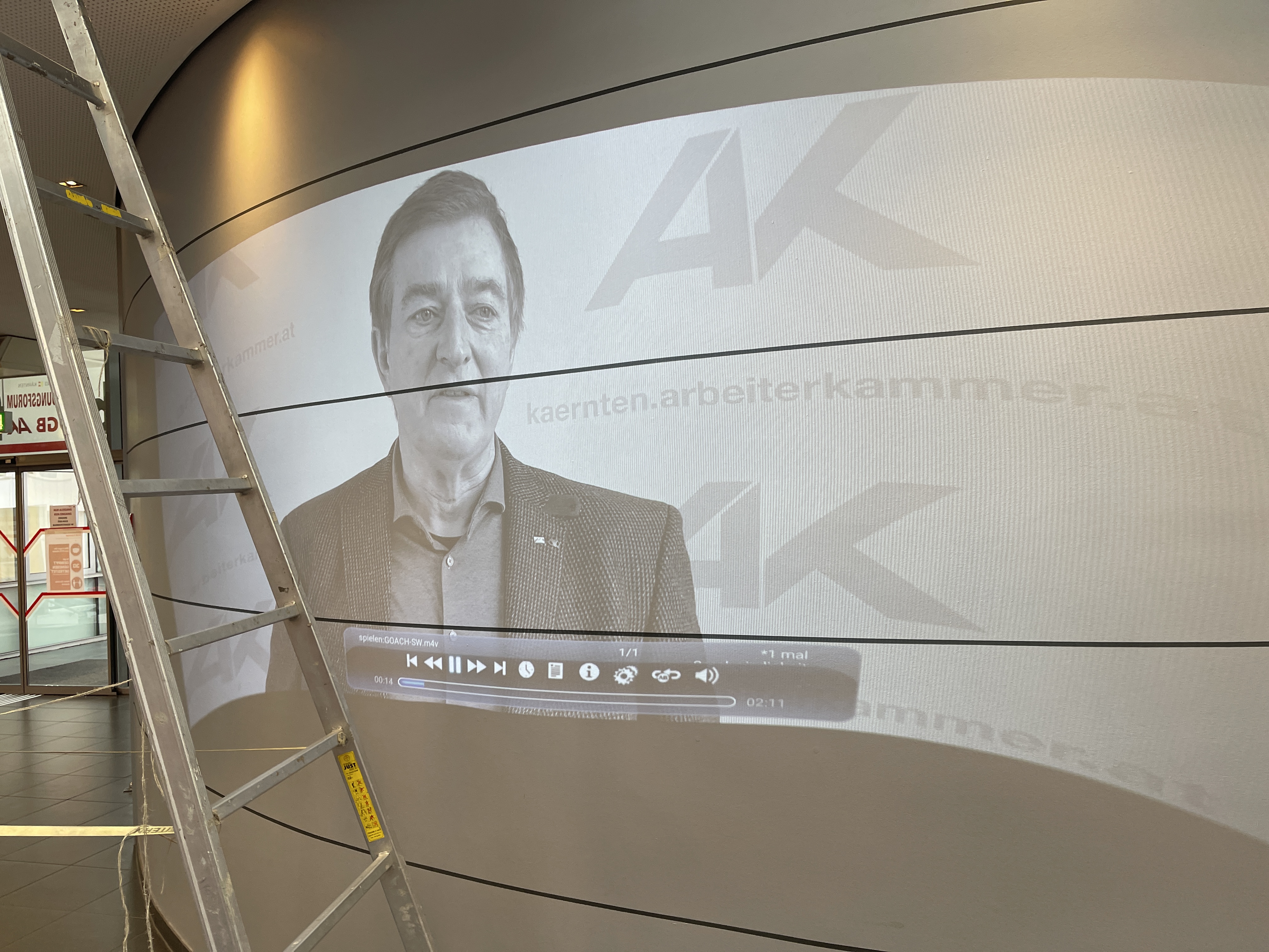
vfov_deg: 53.1
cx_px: 634
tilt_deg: +0.3
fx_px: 953
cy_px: 476
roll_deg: +2.1
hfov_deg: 67.3
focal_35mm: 26
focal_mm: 5.1
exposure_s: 1/120
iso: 125
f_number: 1.6
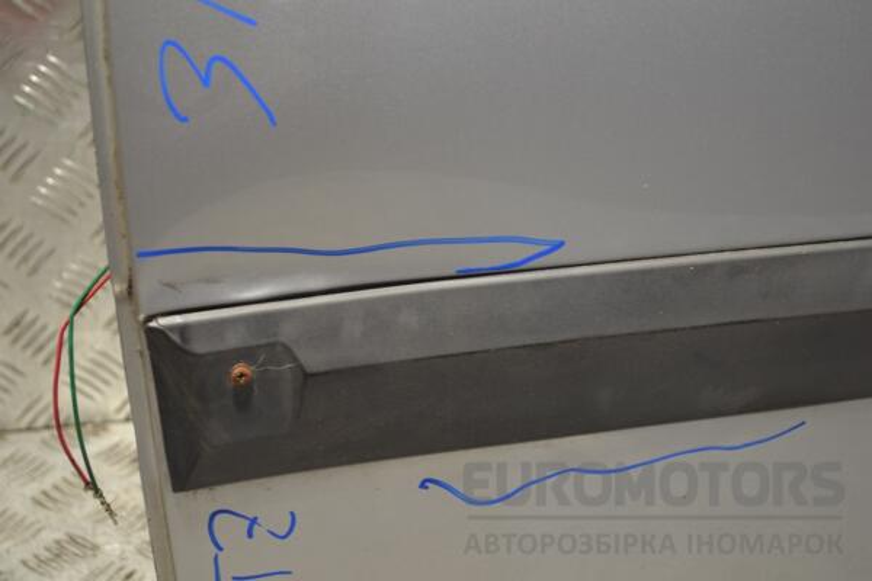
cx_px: 436
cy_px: 290
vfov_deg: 22.6
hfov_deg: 33.4
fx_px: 1453
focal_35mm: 60
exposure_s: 1/30
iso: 280
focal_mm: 40
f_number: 5.3
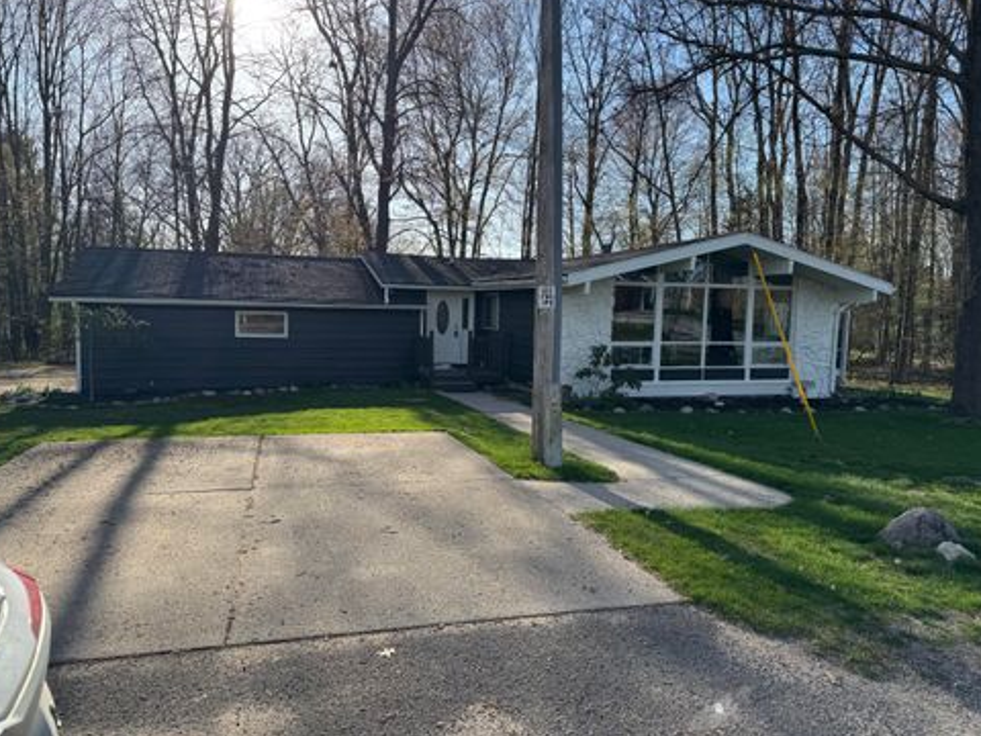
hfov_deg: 69.4
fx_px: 708
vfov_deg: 54.9
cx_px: 484
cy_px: 355
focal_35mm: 25
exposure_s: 1/2331
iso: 80
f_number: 1.78
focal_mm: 6.76
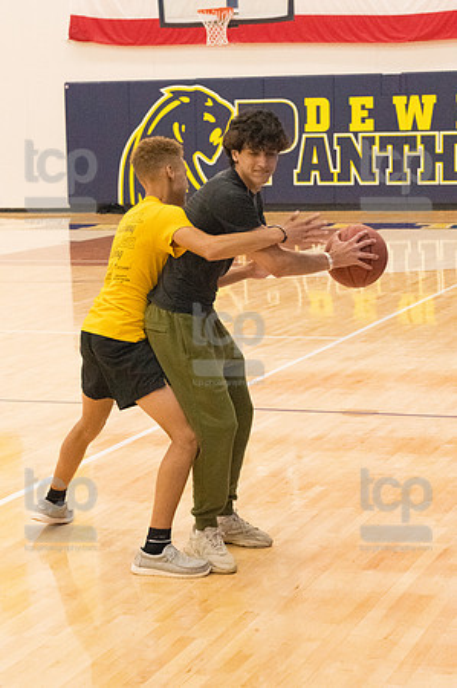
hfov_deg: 15.7
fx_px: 1660
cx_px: 228
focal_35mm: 87
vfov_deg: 23.4
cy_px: 344
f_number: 5.6
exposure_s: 1/400
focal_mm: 58
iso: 10000
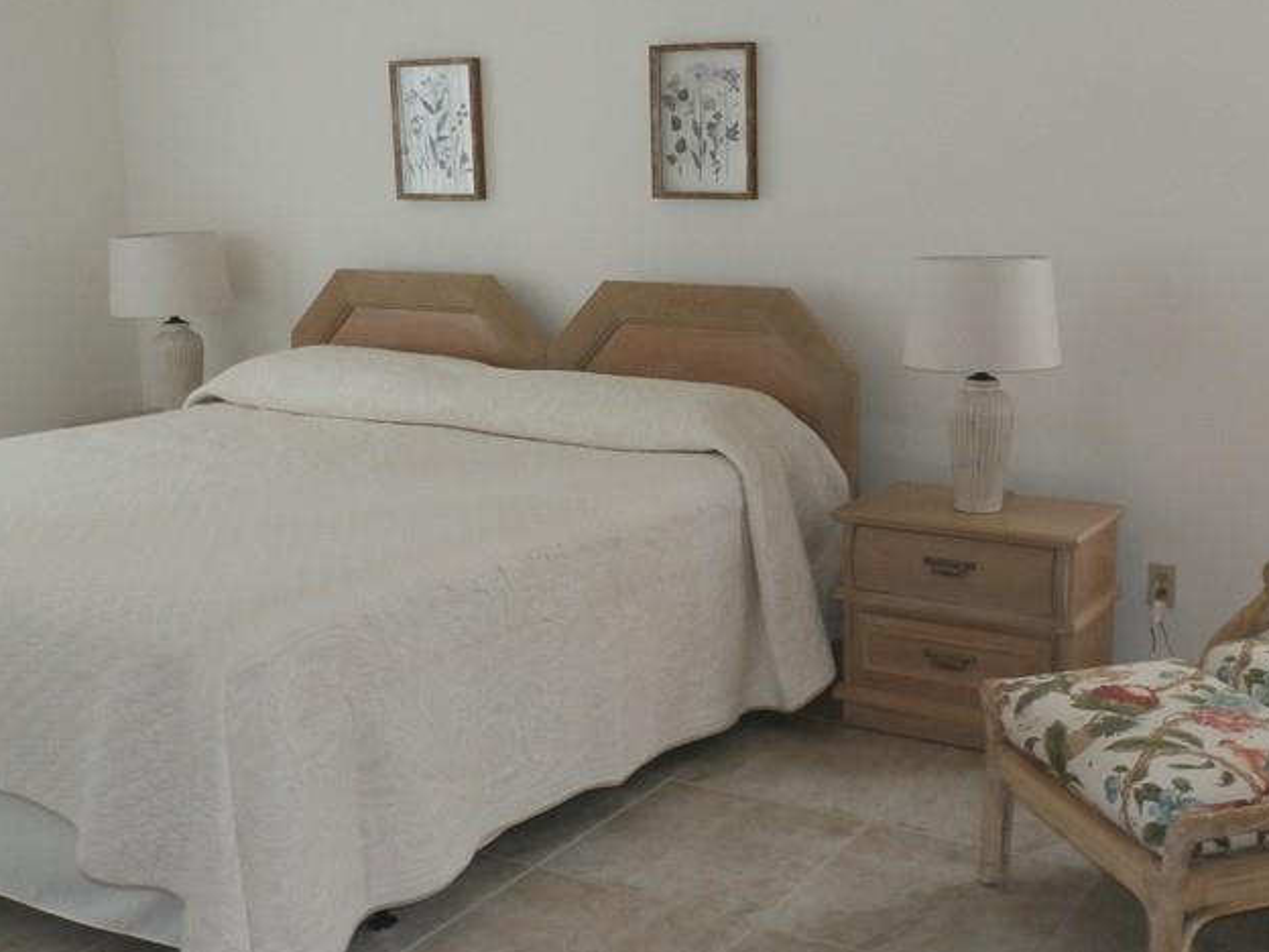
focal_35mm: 41
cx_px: 791
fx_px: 1503
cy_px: 445
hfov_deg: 45.4
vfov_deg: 35.1
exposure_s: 1/30
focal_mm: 4.5
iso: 200
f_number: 3
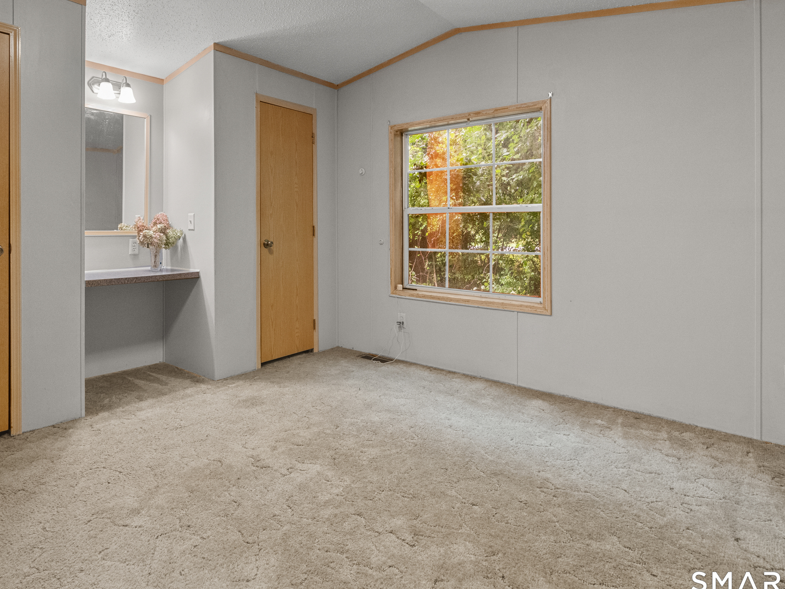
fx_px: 454
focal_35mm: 20
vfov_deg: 65.4
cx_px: 309
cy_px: 237
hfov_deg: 80.7
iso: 1600
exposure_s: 1/4
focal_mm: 10
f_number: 8
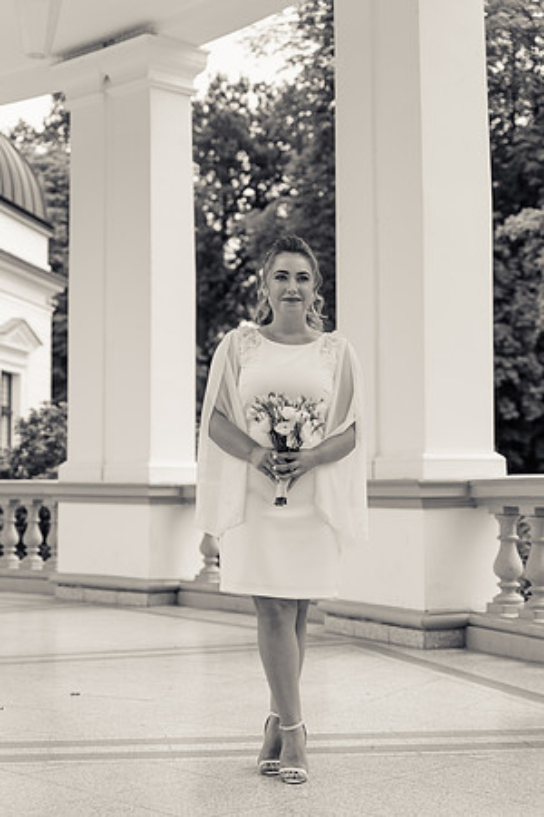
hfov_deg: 21.9
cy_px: 408
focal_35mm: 62
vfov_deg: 32.4
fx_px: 1405
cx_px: 272
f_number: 2.8
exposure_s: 1/1000
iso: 125
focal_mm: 62
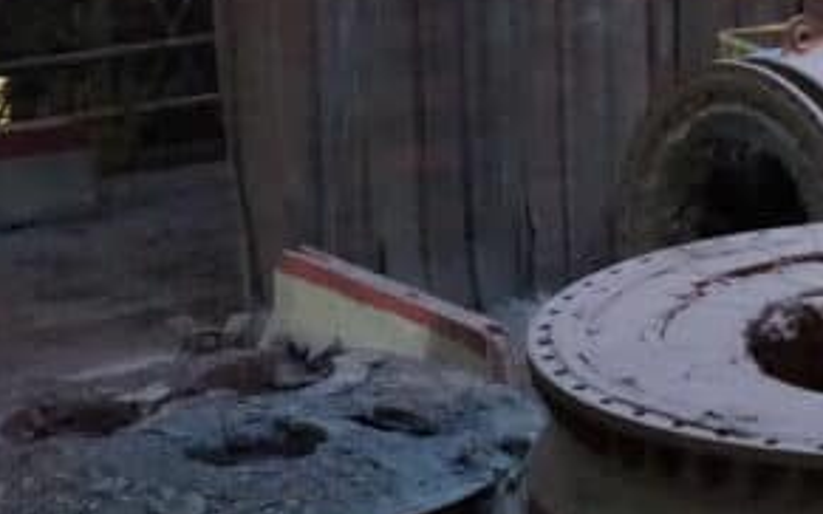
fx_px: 4218
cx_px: 1686
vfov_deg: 6.9
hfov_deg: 10.2
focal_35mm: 188
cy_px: -193
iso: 20000
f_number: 4.5
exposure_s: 1/200
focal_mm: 42
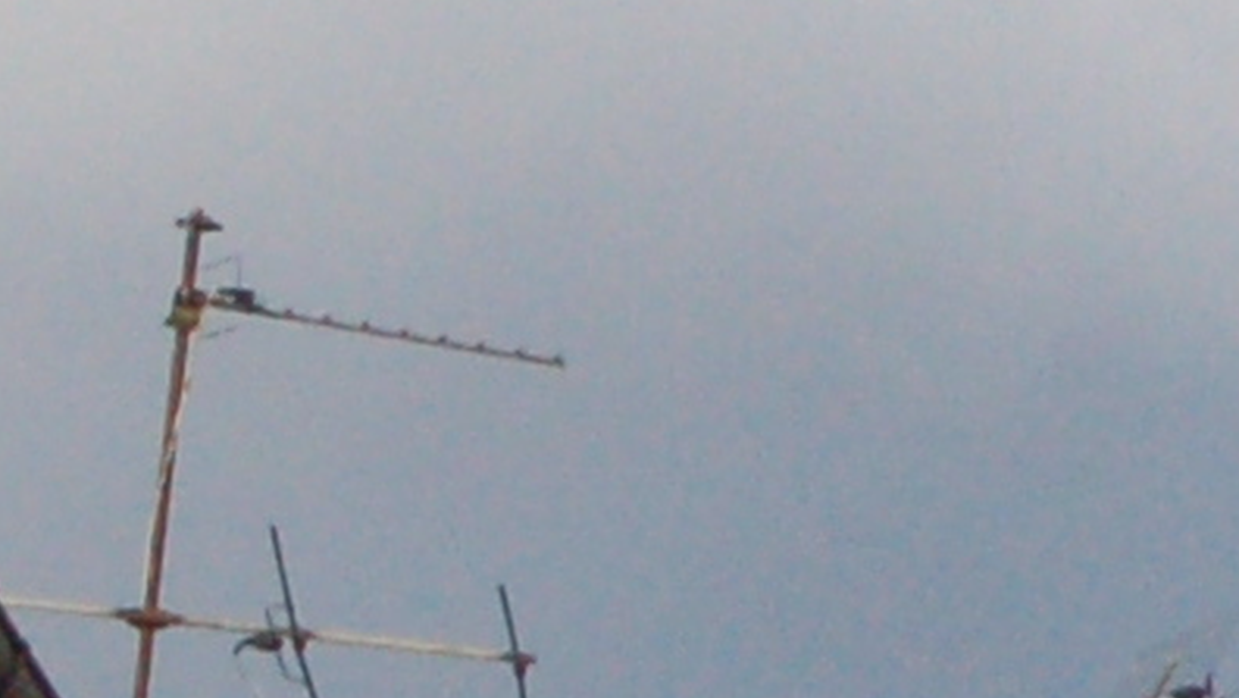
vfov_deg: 1.9
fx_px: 21557
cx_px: 2541
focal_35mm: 656
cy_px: 657
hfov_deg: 3.3
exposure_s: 1/1000
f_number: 16
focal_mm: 55
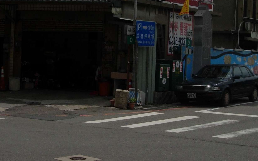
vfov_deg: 17.6
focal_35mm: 74
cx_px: 118
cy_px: 55
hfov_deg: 27.8
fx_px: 520
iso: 79
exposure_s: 1/1673
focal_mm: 7.8
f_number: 4.8
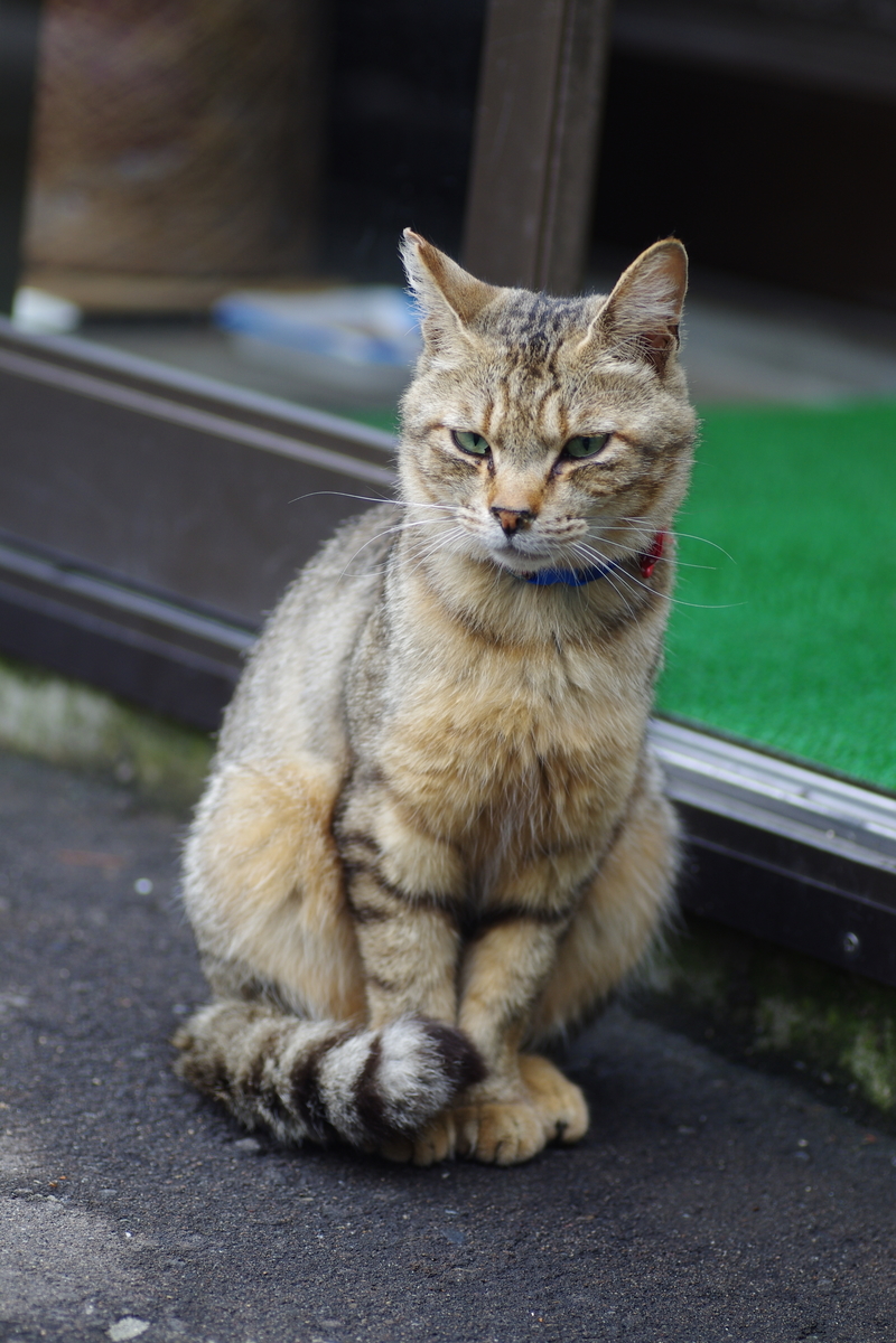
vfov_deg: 15.2
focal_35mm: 135
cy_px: 672
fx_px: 5040
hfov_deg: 10.2
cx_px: 448
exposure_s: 1/125
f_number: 2.8
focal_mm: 90
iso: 200
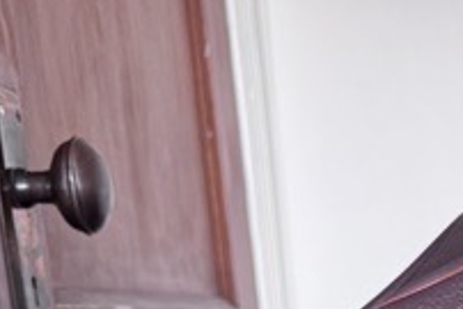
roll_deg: +2.8
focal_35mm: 111
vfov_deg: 10.5
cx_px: 694
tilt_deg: -16.3
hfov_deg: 16.7
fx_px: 1429
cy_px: 756
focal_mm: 6.76
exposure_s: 1/121
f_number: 1.78
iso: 125
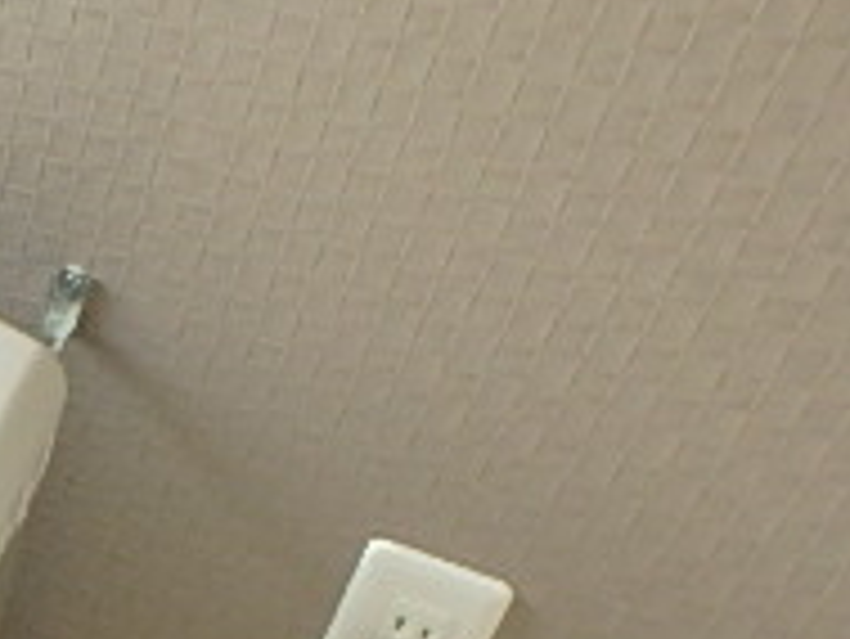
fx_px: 1745
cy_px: 554
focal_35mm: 71
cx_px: -436
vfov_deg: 20.4
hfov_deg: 22.4
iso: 200
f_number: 3.5
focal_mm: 3.7
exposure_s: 1/30
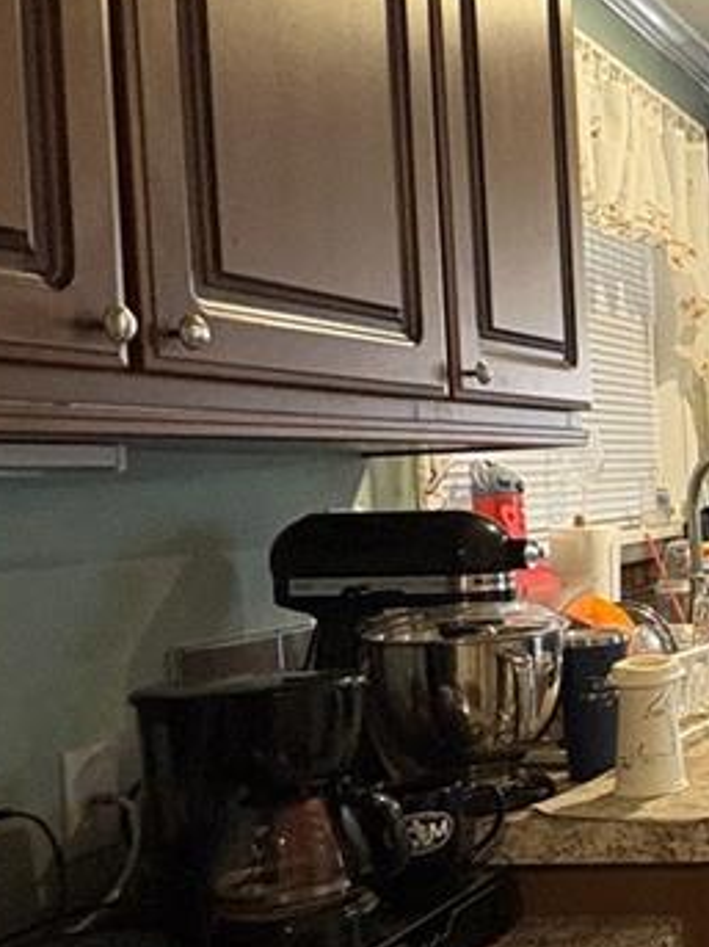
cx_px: 1073
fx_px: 1339
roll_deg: +2.4
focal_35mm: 49
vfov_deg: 38.9
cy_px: 514
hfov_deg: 23.5
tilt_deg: -1.7
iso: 400
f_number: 2.2
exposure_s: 1/60
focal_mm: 2.22
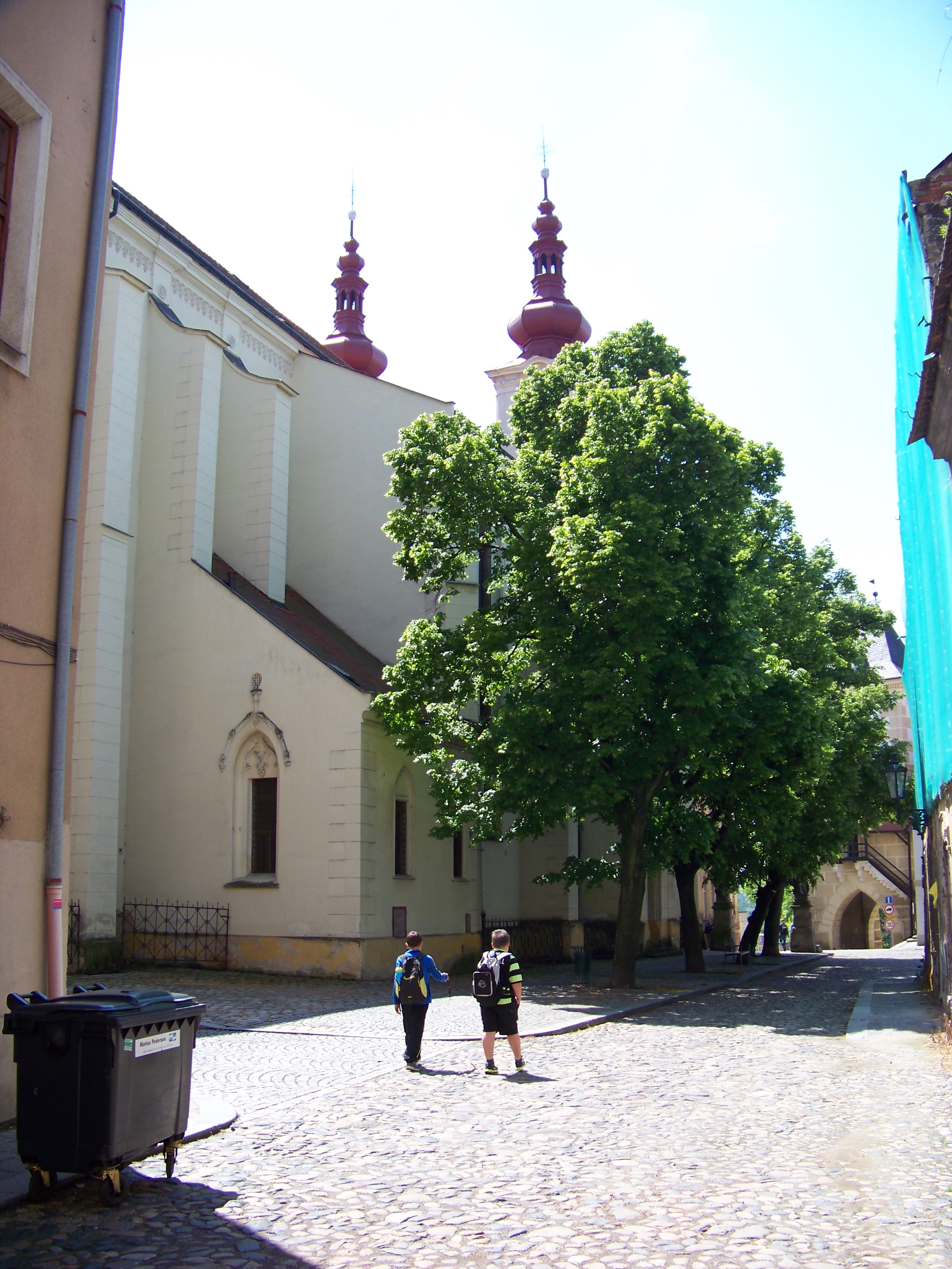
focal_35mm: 36
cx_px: 476
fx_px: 1320
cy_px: 634
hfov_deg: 39.7
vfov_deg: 51.4
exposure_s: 1/500
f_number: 2.8
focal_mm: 5.85
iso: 64
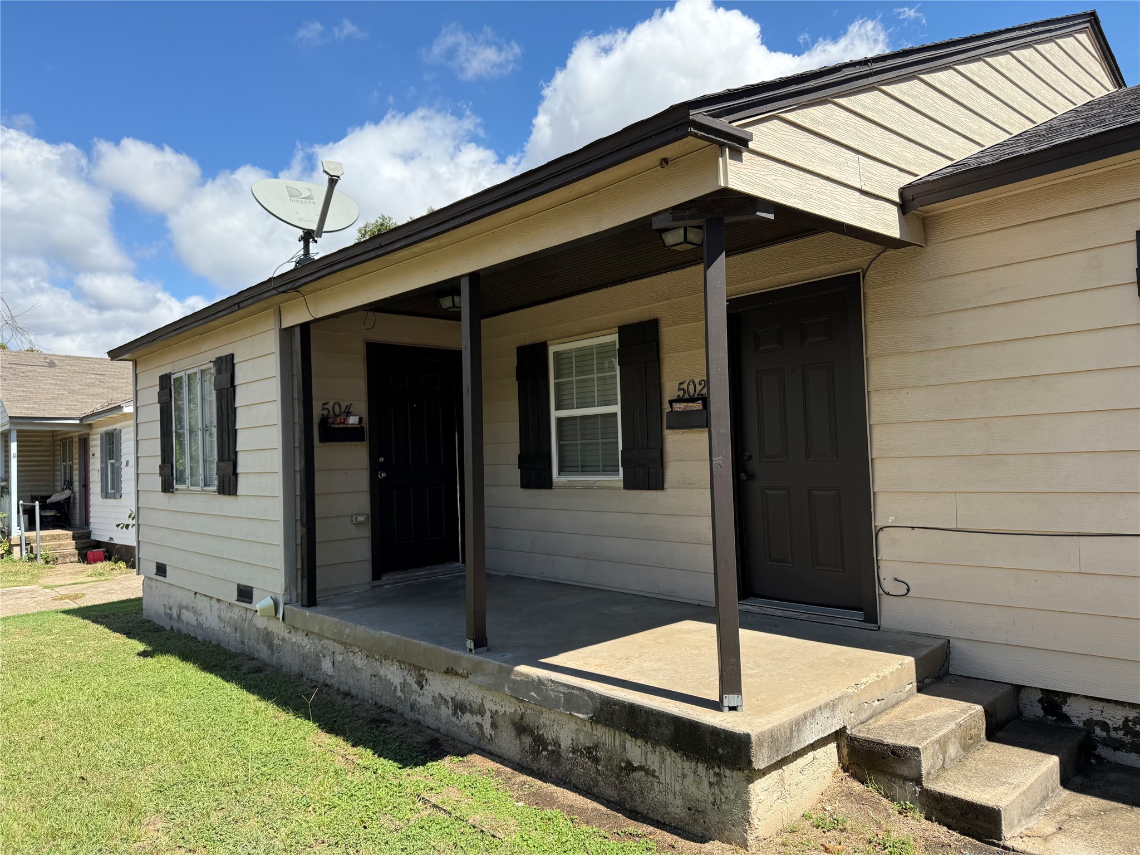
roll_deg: +2.5
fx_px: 790
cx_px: 570
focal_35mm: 24
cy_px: 428
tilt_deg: +0.6
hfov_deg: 71.6
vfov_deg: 56.8
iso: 100
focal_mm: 6.76
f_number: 1.78
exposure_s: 1/3584
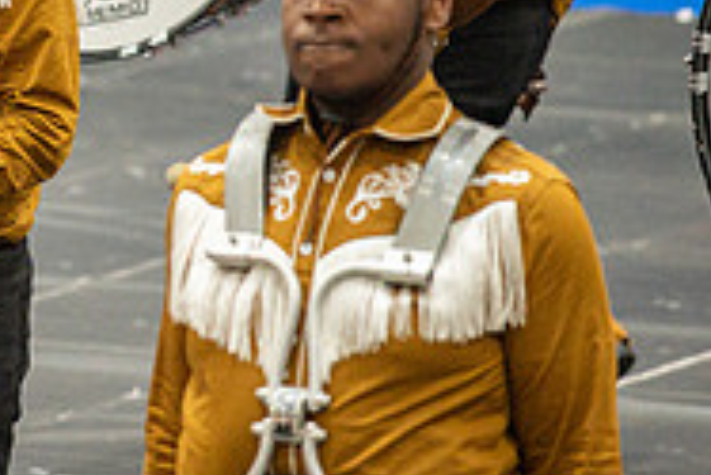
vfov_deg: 2.2
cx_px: -133
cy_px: 32
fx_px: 12274
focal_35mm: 621
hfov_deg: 3.3
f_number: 4
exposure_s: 1/500
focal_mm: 200
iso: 6400
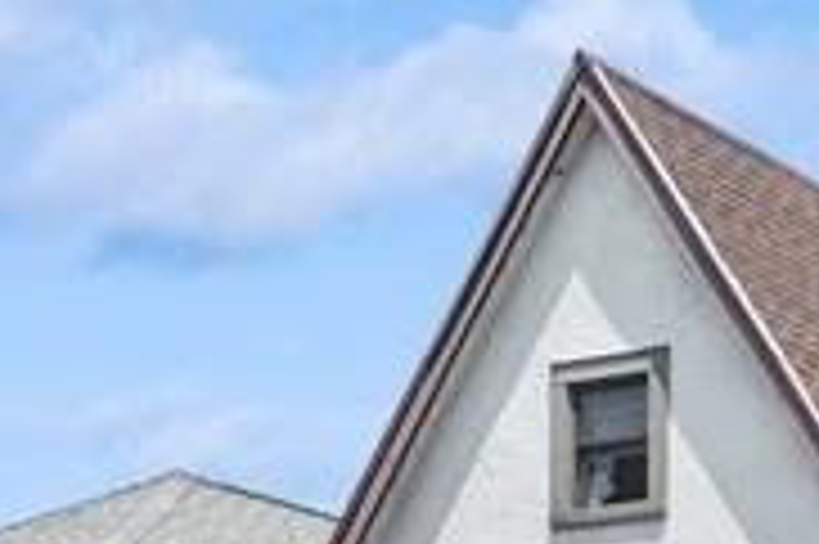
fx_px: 2137
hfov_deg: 15.2
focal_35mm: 94
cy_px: 1200
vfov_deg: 12.3
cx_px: 1840
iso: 400
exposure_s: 1/550
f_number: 9
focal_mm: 12.6
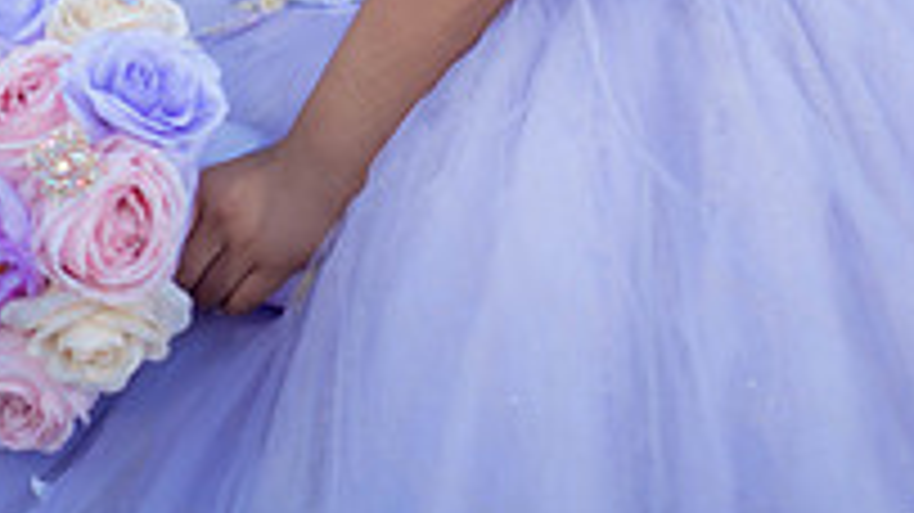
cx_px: 387
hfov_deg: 10.9
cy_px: -436
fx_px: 4773
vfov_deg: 6.0
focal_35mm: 197
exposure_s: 1/1250
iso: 125
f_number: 1.8
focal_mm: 85
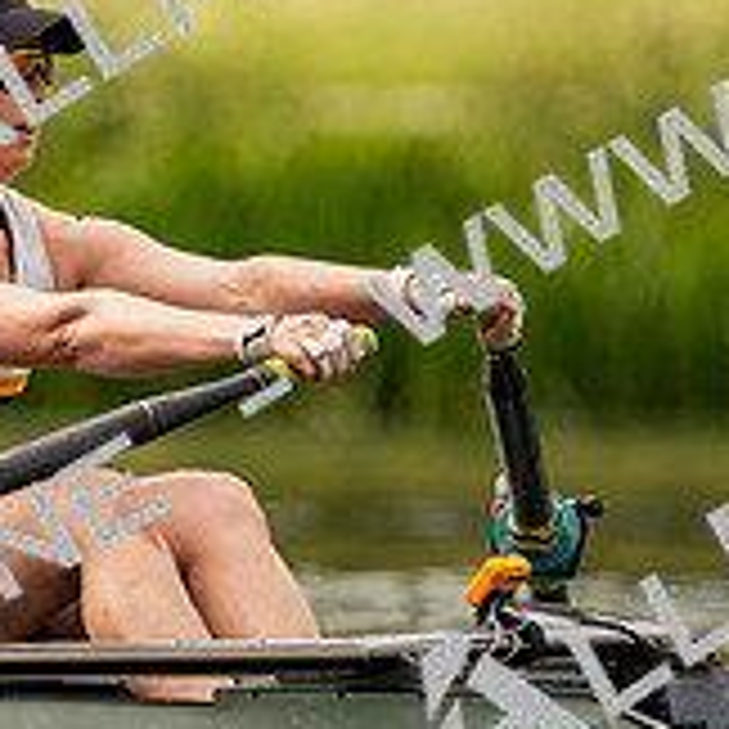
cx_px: 36
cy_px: 421
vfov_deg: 1.1
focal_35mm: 1563
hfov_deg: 1.1
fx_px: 37240
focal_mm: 512
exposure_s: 1/2000
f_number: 6.3
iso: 320
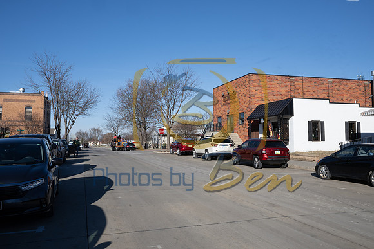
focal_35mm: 32
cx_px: 187
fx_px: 338
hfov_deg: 58.0
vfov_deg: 40.6
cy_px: 124
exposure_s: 1/200
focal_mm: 32.5
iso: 200
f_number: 14
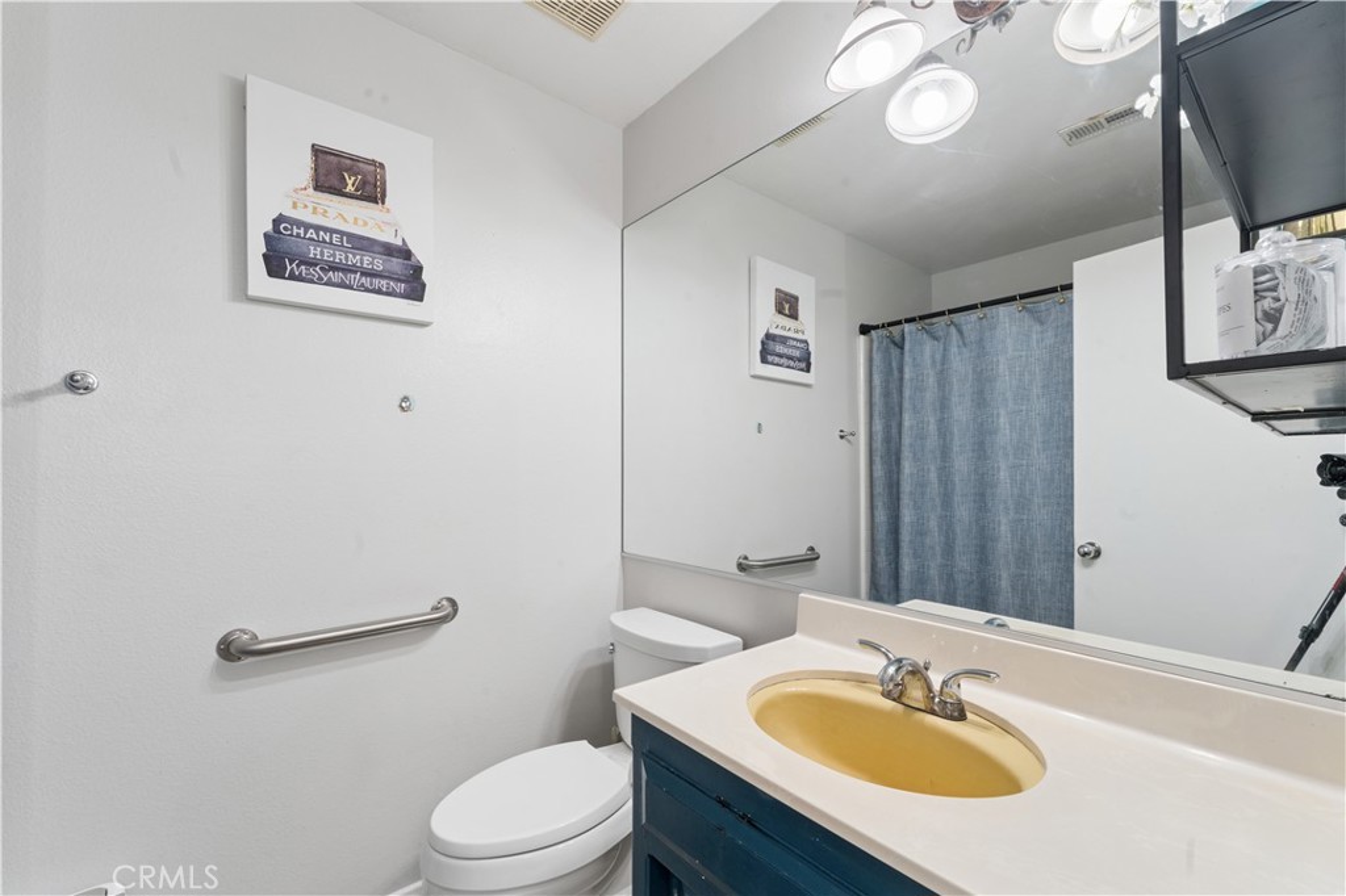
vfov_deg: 77.7
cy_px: 448
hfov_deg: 100.8
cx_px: 673
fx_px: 557
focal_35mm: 15
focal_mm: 14.9
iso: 100
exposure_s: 1/4
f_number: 13
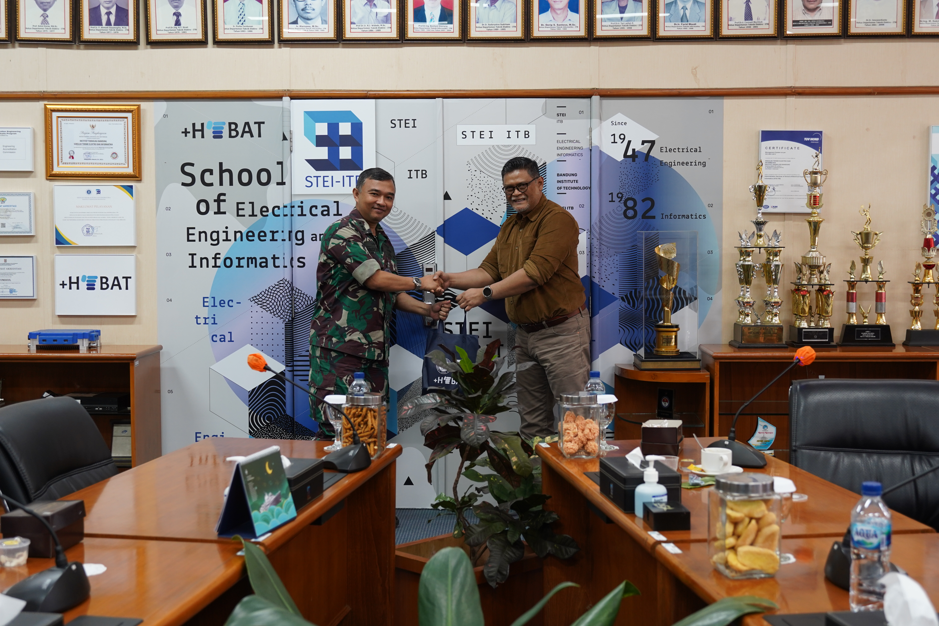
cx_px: 470
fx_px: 1252
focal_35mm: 48
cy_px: 313
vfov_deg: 28.1
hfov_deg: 41.1
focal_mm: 48
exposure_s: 1/15
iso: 800
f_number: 5.6
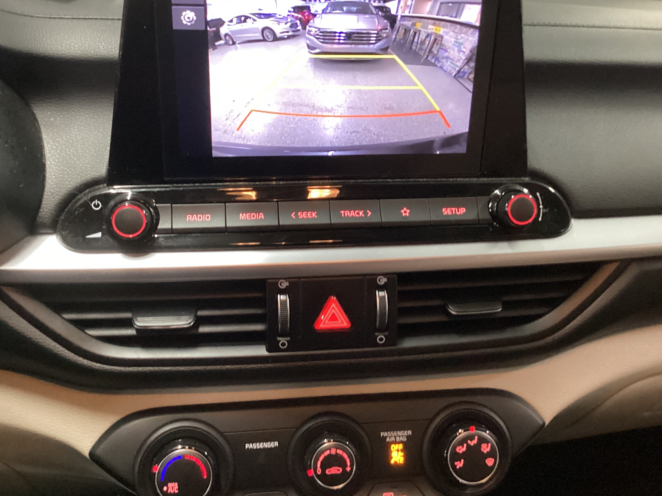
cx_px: 327
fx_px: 727
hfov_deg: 49.0
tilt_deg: -24.6
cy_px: 233
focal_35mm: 38
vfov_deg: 37.7
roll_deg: -3.6
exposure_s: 1/25
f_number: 2.4
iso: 500
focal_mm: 3.3
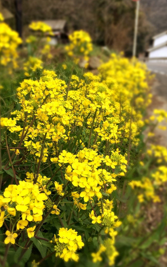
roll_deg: -0.3
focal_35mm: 31
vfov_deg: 61.2
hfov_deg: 40.6
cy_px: 133
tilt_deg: -18.7
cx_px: 77
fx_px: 226
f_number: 2.2
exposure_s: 1/657
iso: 25
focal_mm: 4.15
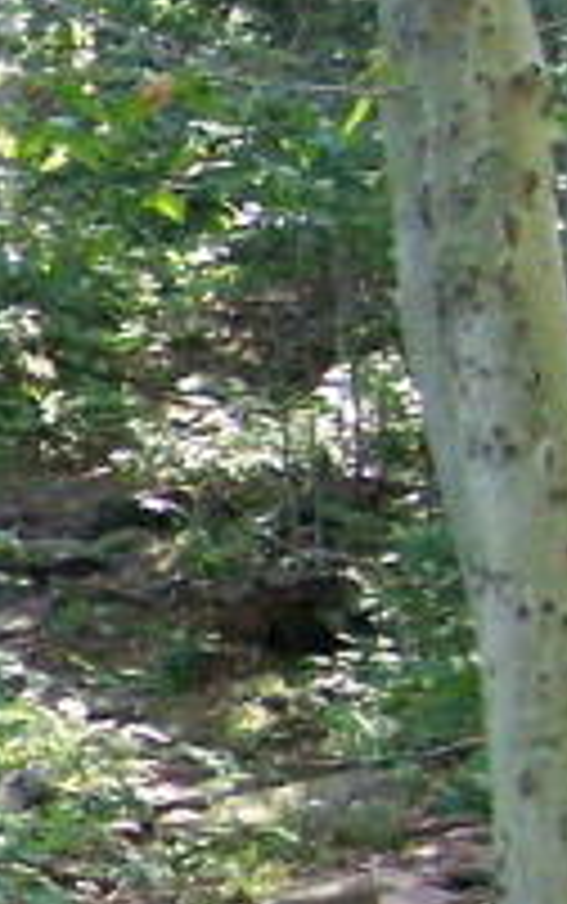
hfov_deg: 5.9
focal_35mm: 205
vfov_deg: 10.2
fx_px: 5058
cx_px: -1197
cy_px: 661
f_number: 2.8
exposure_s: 1/80
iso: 400
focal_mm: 6.3
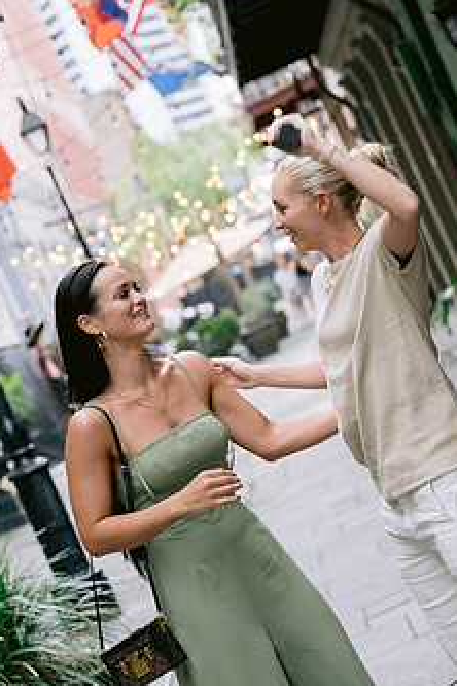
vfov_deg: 17.8
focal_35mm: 115
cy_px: 412
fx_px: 2190
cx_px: 200
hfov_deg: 11.9
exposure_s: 1/160
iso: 640
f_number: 4
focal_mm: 85
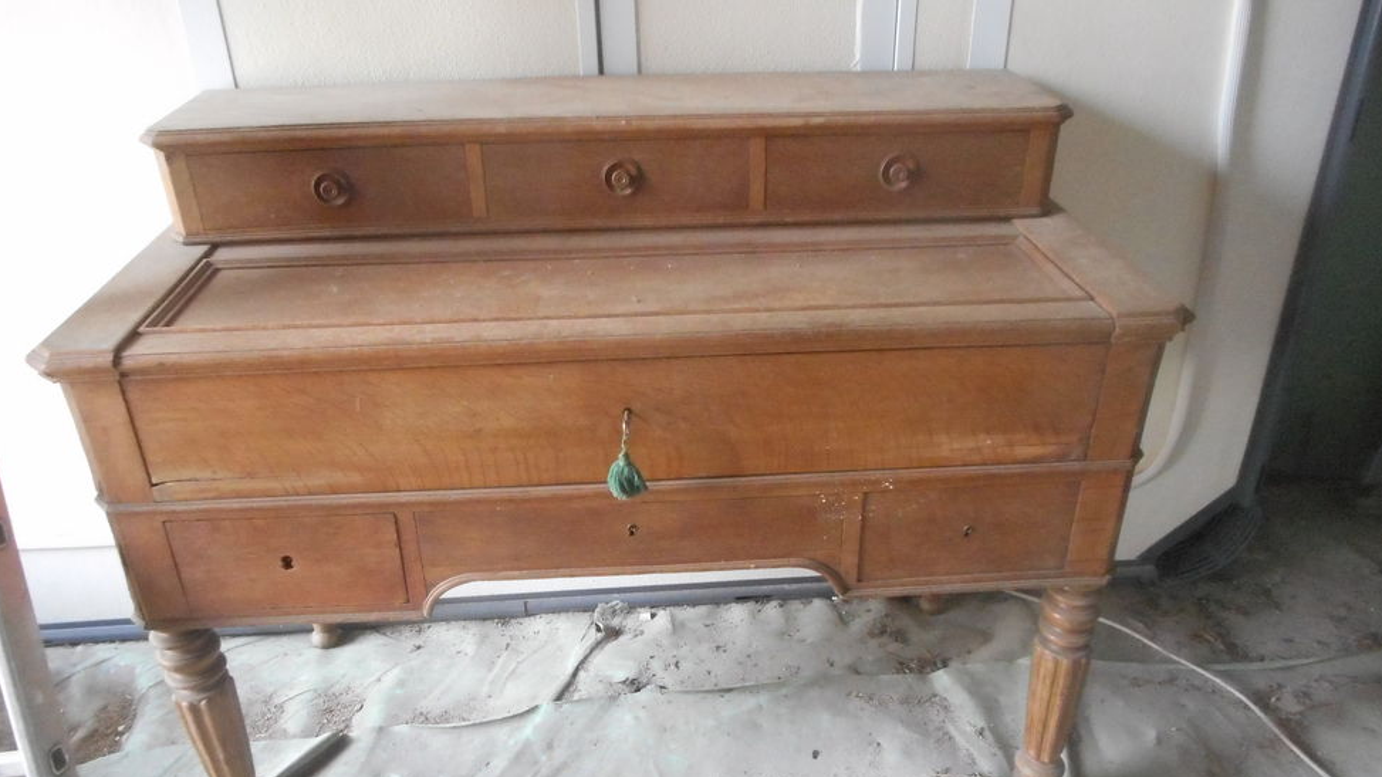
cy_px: 464
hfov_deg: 67.9
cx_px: 682
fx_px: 1026
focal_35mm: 28
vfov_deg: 41.3
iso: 800
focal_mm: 4.5
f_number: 3.7
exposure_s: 1/80
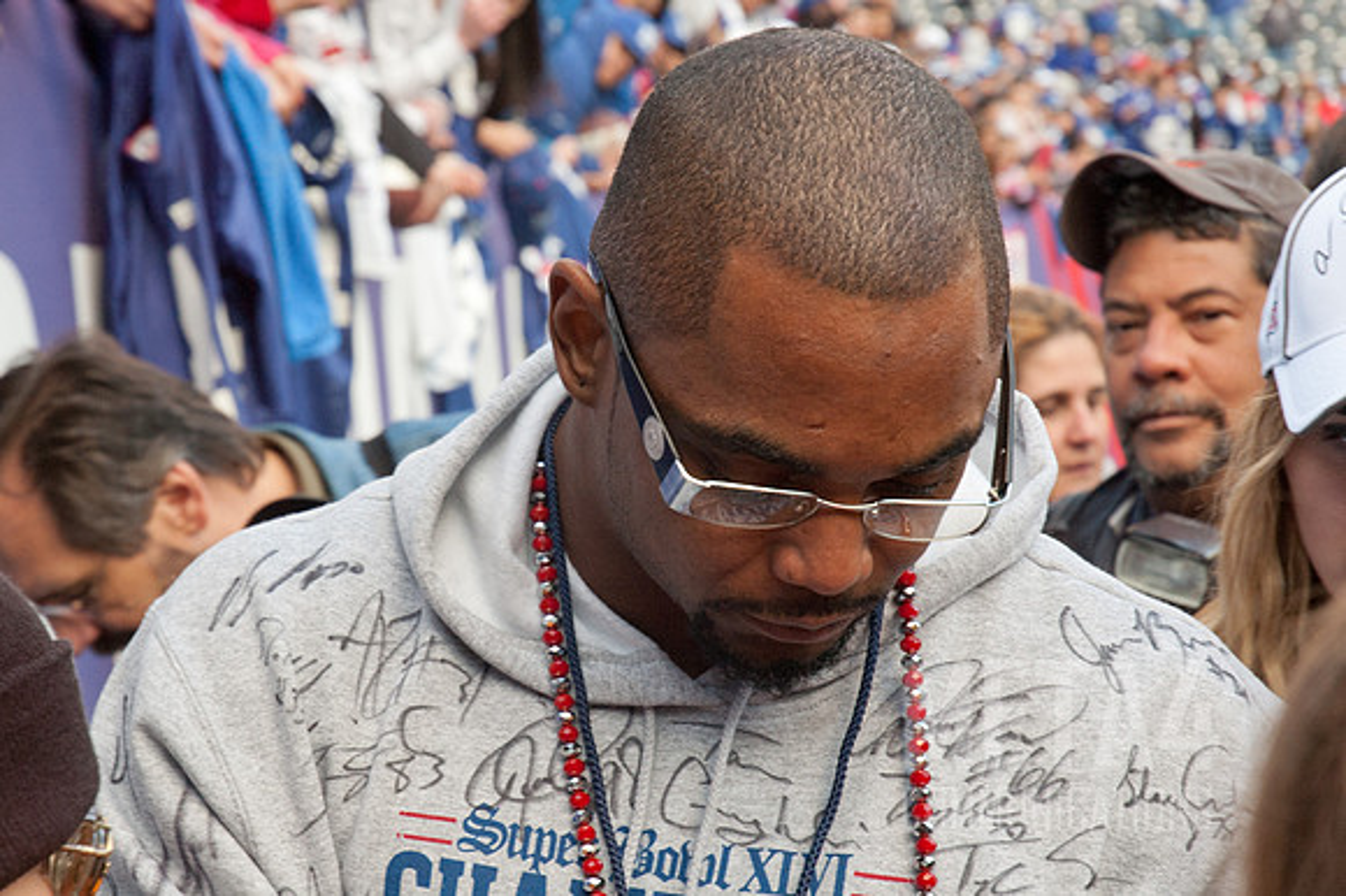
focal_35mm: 91
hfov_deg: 22.3
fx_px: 3417
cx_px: 613
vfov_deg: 14.9
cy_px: 484
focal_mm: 56
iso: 320
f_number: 6.3
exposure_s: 1/160
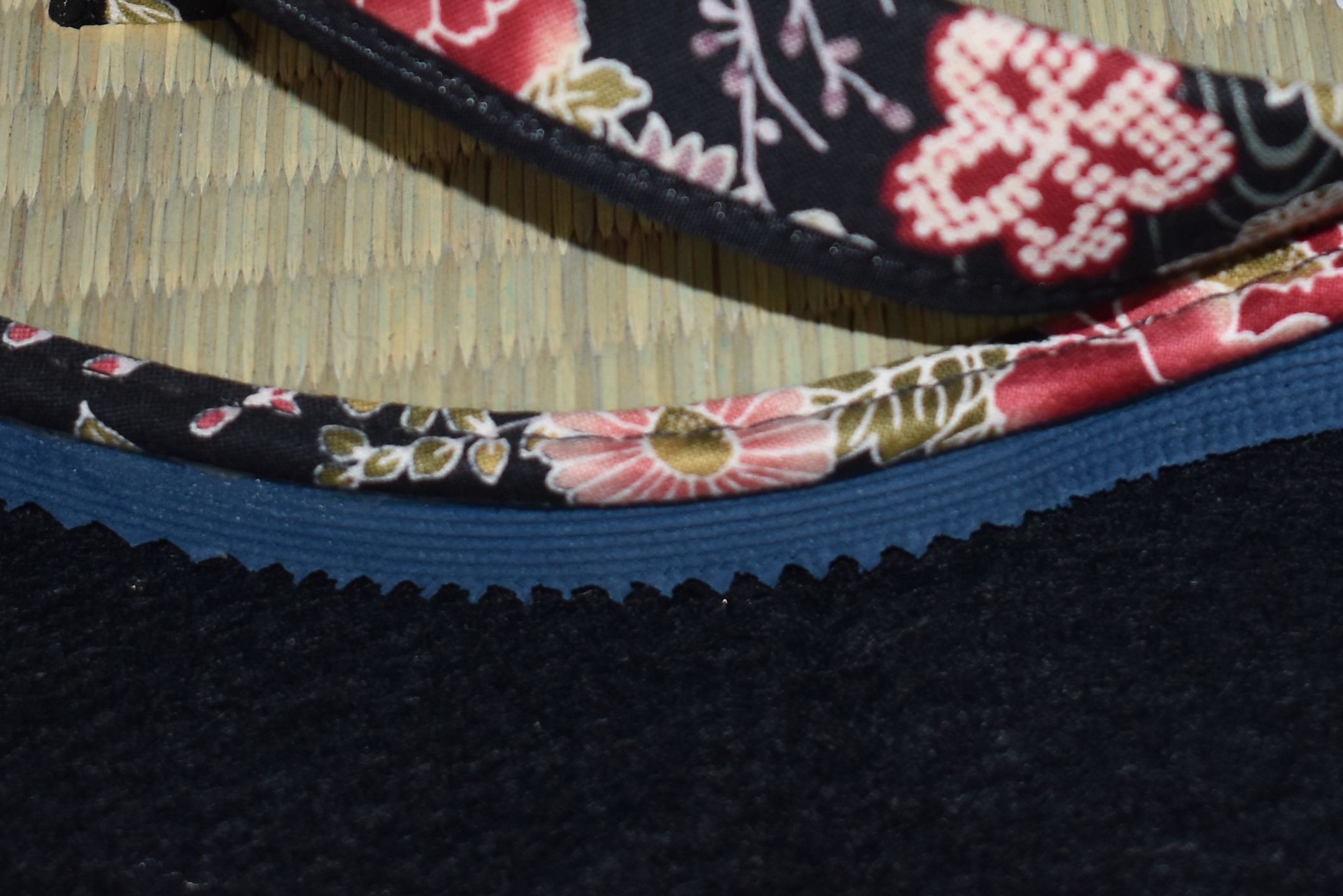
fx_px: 4306
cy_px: -320
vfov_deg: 11.5
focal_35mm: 115
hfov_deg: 17.7
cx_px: 877
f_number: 4
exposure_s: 1/125
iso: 360
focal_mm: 27
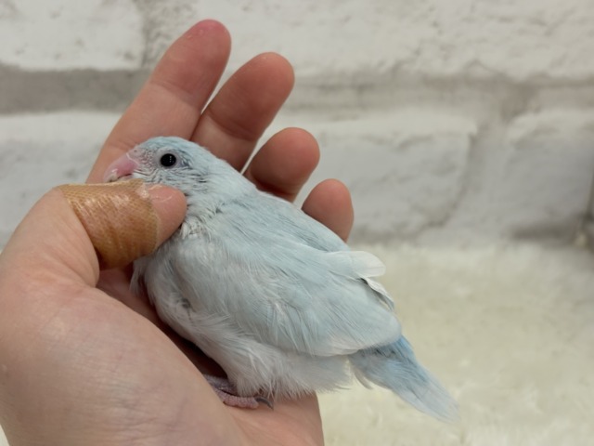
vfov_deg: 28.0
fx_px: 892
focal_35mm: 52
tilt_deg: -25.3
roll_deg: -4.1
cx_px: 297
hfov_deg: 36.8
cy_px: 223
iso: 80
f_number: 1.6
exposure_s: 1/100
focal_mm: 5.96
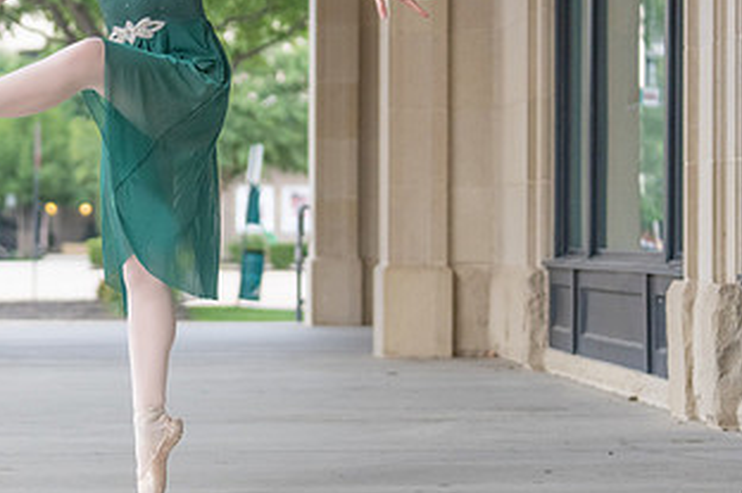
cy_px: 131
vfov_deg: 9.2
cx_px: 101
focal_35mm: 148
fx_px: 3046
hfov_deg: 13.8
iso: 1600
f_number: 2.8
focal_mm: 70
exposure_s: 1/1000
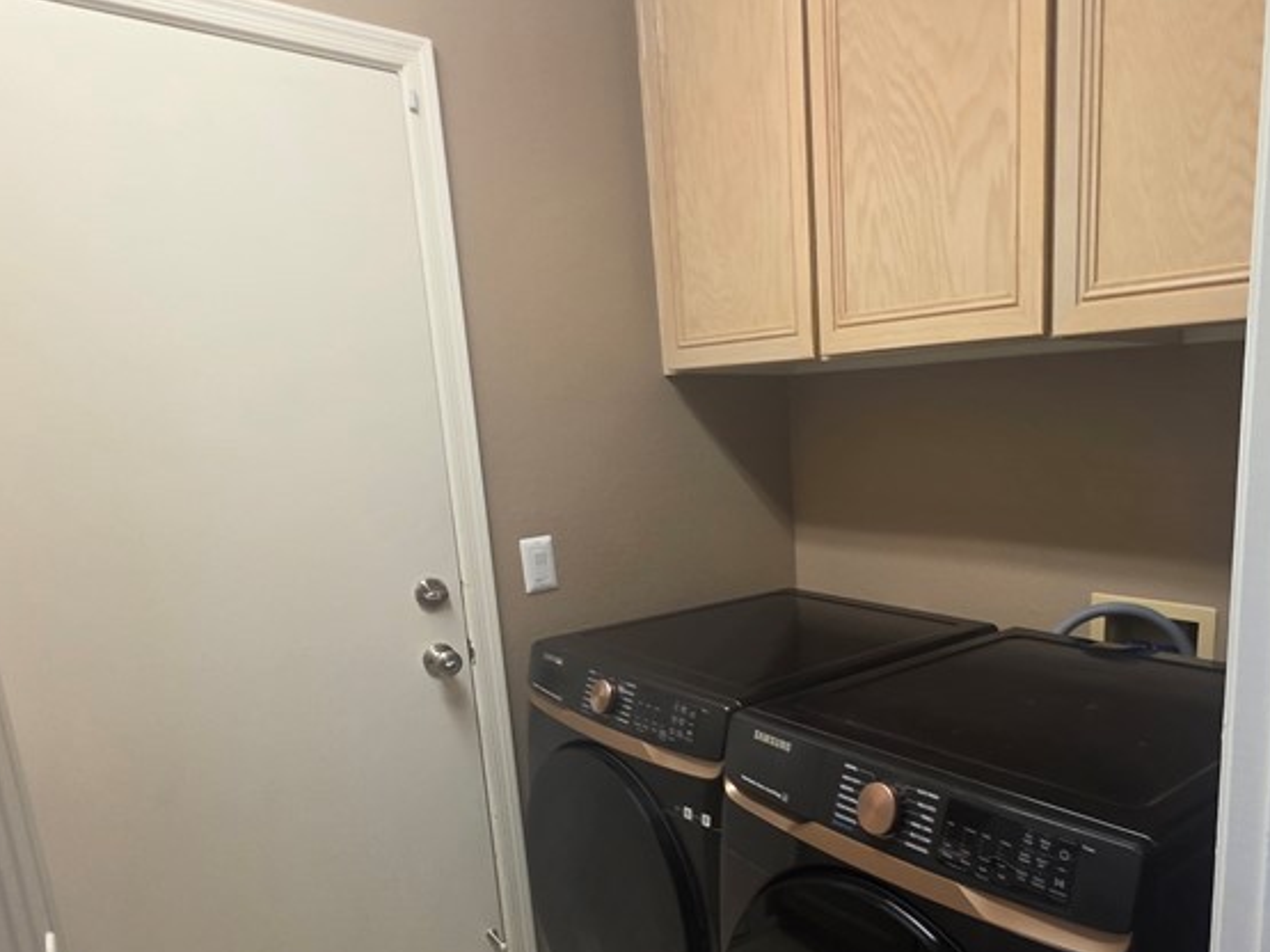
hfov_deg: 69.3
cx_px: 860
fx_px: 880
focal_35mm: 24
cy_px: 620
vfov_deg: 55.8
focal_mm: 2.2
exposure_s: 1/60
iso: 160
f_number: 1.9
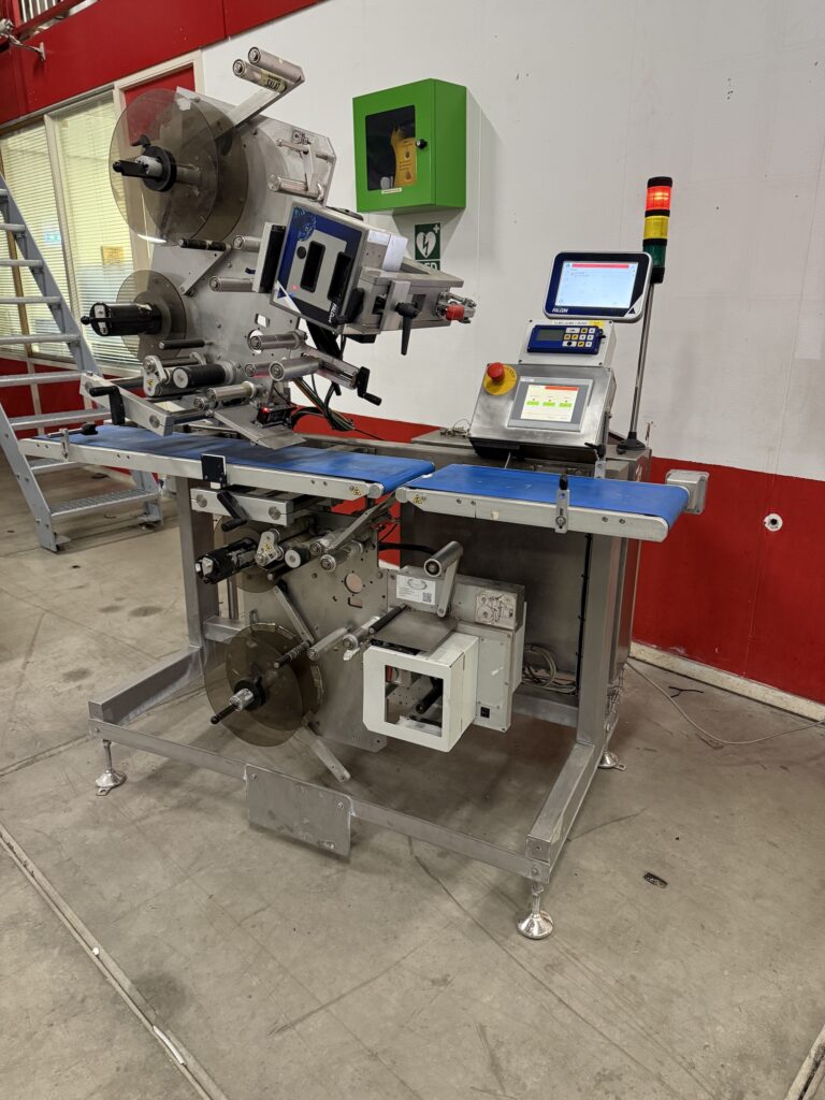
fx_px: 763
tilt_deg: -18.9
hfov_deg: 56.8
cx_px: 412
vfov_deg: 71.6
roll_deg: +0.1
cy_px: 550
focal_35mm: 24
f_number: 1.78
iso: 500
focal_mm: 6.76
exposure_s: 1/50
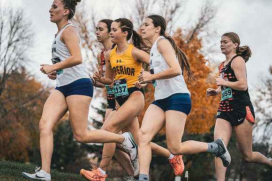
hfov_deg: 11.3
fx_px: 1375
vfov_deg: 7.5
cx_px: 136
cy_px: 90
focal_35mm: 182
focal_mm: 182
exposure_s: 1/800
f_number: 6.3
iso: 400
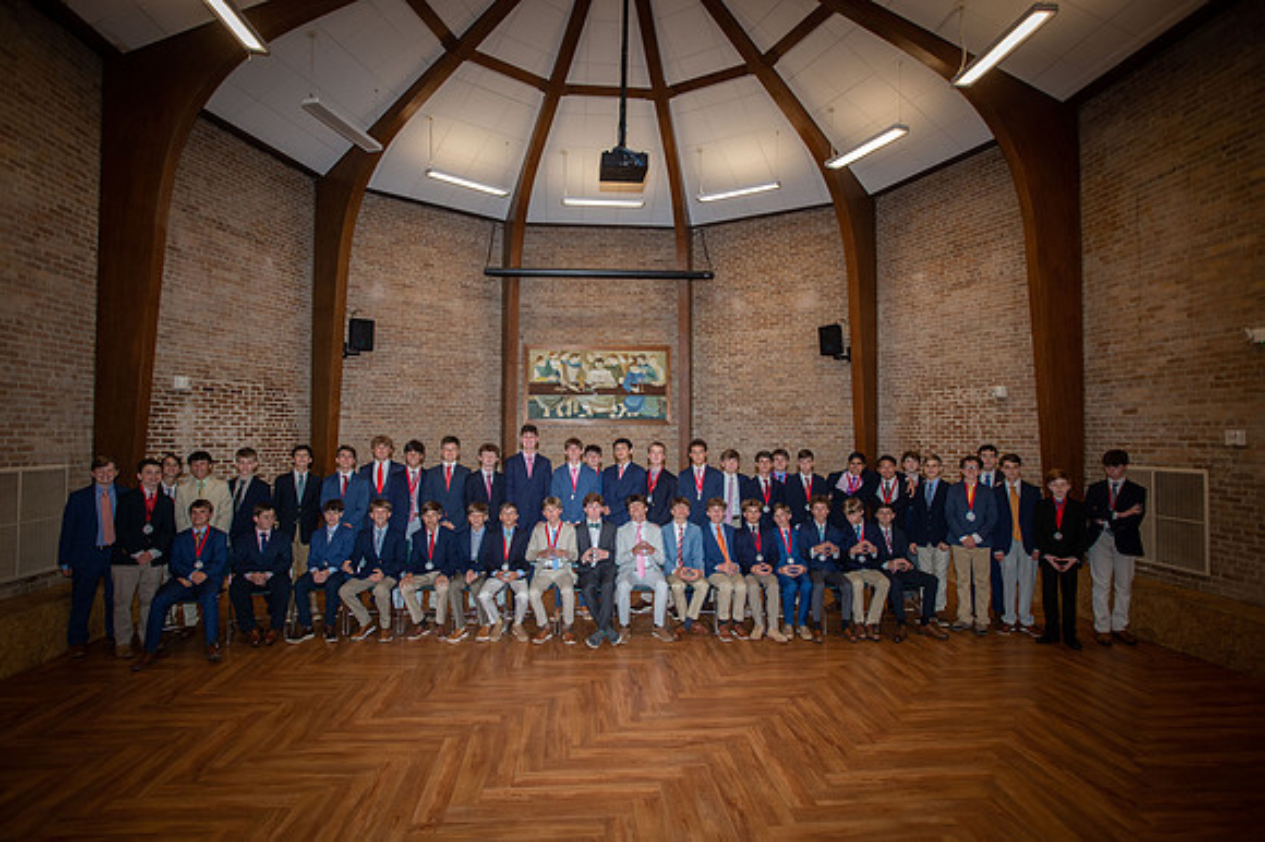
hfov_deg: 86.9
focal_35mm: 19
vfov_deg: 64.5
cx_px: 632
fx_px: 667
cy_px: 421
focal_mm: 19
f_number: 5
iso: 2000
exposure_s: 1/160
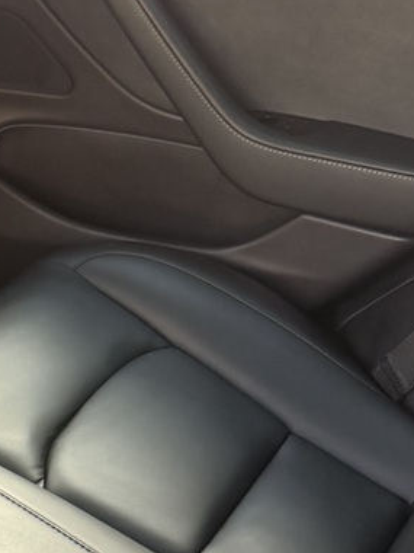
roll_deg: -0.3
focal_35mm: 101
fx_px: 1611
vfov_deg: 18.8
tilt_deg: -36.7
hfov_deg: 12.8
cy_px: 578
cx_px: -414
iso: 200
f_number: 1.78
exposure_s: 1/85
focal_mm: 6.76
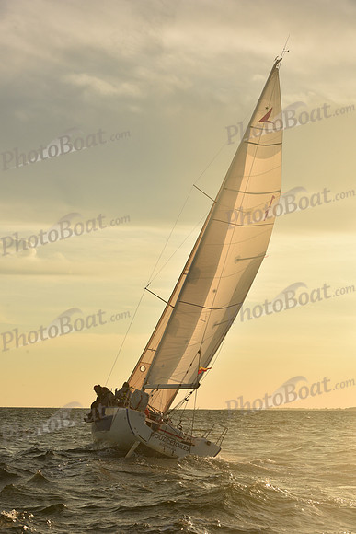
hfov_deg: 19.5
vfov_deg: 28.8
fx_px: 1038
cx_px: 178
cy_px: 267
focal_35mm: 70
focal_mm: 70
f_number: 10
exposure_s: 1/640
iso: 250
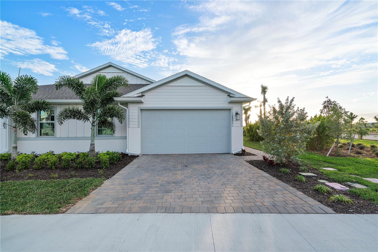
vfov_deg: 73.7
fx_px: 168
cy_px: 126
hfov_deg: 96.7
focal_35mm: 16
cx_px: 189
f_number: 8
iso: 500
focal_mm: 16
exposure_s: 1/1500
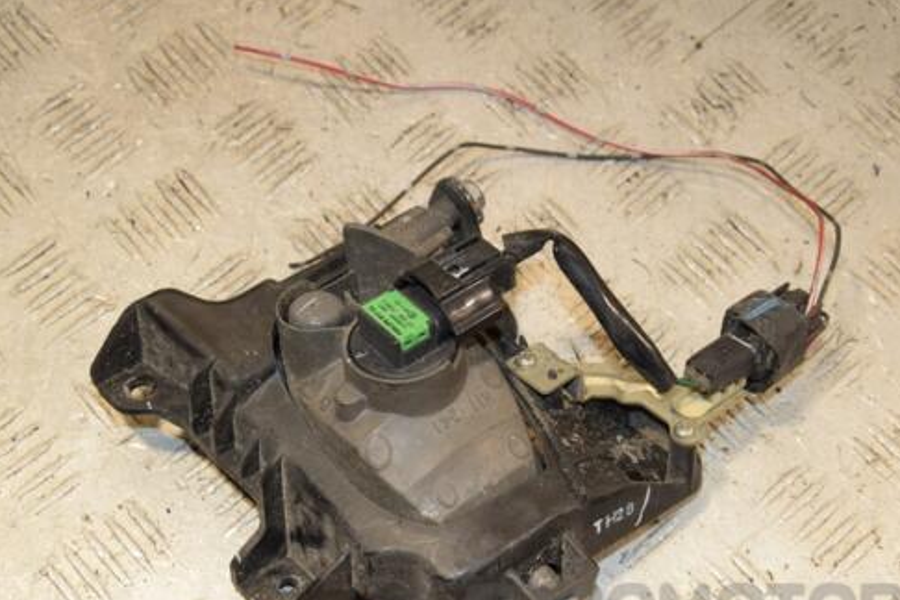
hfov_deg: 27.3
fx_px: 1850
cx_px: 431
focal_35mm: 74
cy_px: 365
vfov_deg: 18.4
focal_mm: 40
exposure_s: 1/200
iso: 800
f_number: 7.1
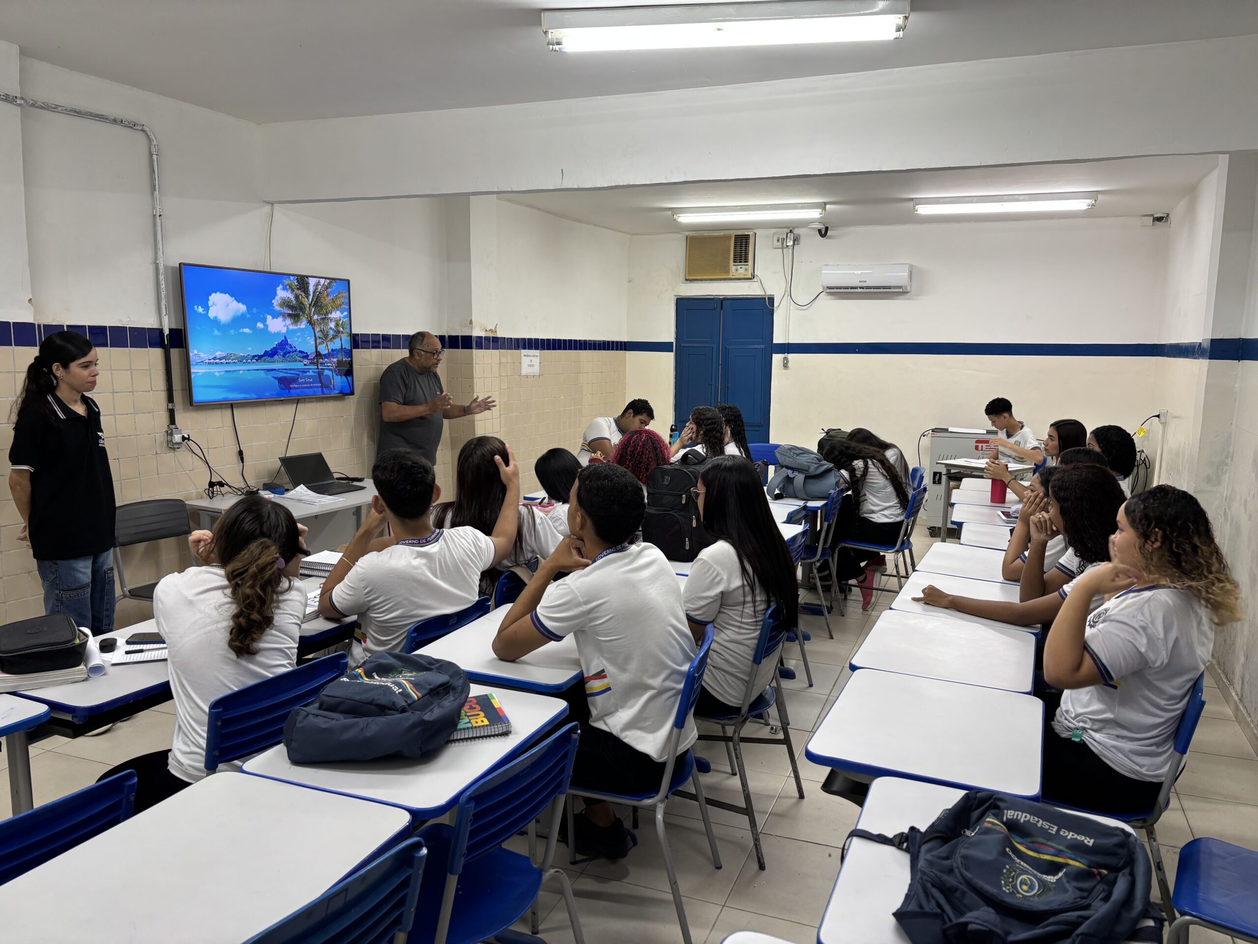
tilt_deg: -7.6
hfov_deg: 67.3
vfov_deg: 53.1
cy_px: 472
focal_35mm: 26
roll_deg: -1.2
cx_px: 629
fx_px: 945
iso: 80
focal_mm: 5.96
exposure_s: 1/60
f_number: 1.6
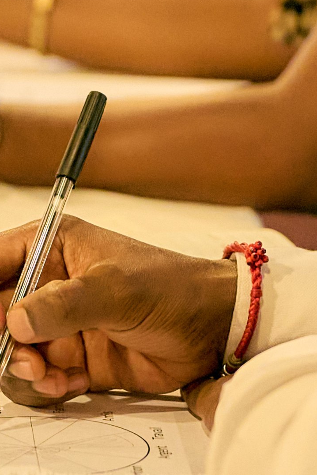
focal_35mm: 388
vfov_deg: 5.3
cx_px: 138
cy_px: 256
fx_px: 5121
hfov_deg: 3.5
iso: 12800
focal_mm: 87
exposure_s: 1/160
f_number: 2.8
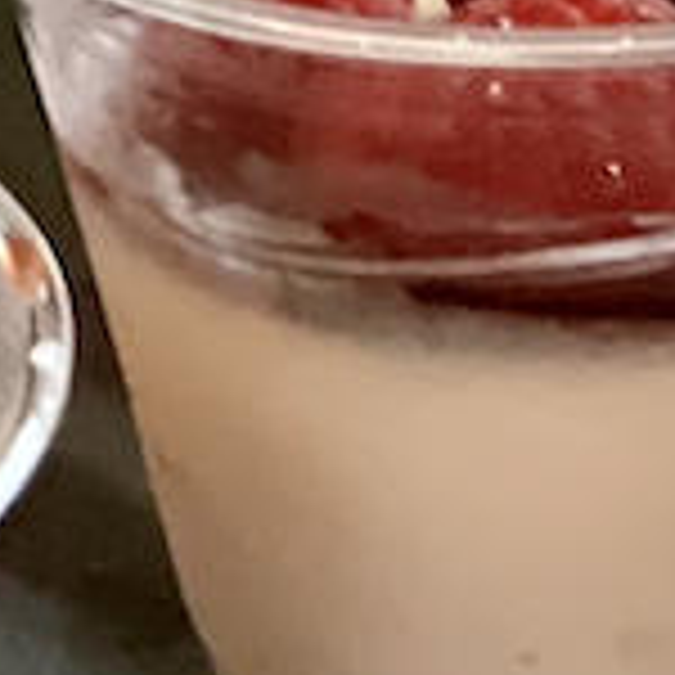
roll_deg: -0.6
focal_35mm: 453
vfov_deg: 3.9
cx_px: 2070
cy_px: 126
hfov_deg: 3.8
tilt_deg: -25.6
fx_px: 9994
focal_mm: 9
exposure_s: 1/15
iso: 800
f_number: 2.8
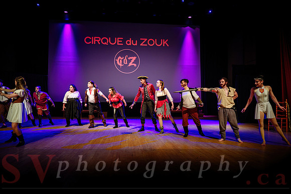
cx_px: 146
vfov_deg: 53.2
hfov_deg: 73.7
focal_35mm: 24
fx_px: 194
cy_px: 97
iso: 640
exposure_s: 1/60
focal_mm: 24
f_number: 2.8
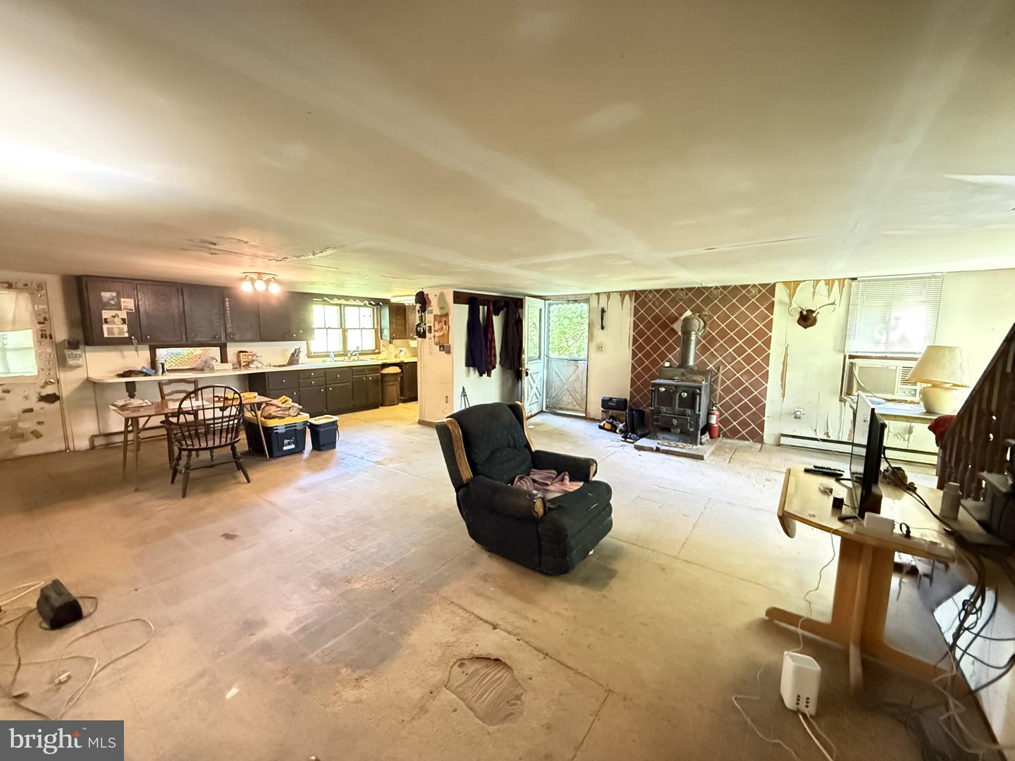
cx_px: 508
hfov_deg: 102.1
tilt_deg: -6.3
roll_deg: -0.5
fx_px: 411
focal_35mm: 14
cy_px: 380
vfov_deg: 85.7
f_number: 2.2
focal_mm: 2.22
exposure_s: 1/40
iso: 1250
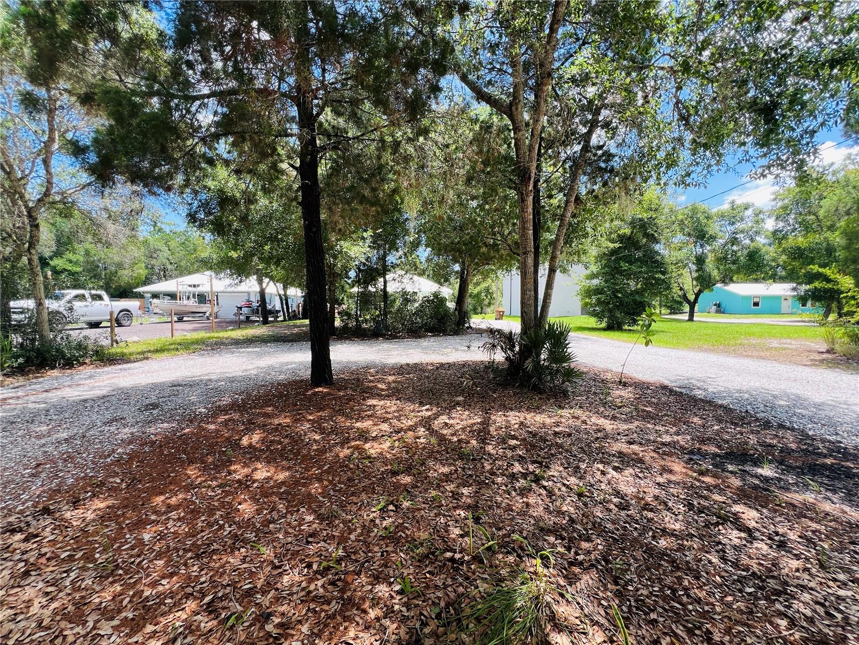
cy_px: 322
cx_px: 430
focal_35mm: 13
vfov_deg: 89.9
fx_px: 323
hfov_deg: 106.2
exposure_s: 1/243
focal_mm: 1.57
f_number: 1.8
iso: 32
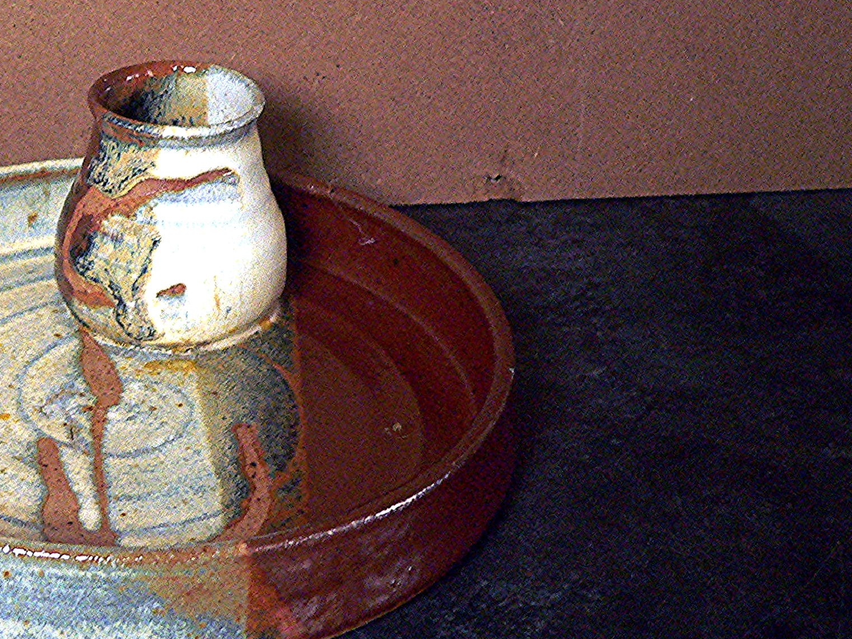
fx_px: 1501
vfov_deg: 24.0
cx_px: 143
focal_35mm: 61
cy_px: 316
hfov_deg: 30.7
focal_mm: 6
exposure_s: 1/20
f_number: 2.8
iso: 400
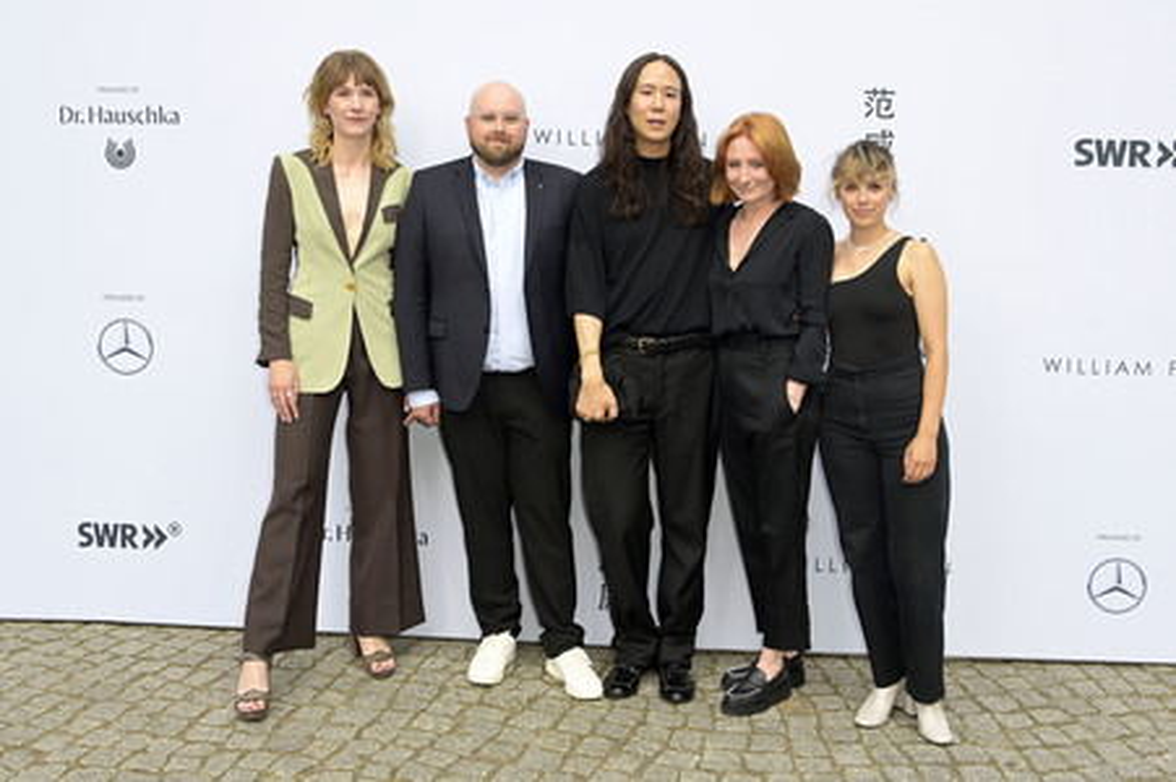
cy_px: 391
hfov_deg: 58.8
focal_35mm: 32
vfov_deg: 41.1
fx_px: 1045
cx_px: 588
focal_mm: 32
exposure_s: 1/200
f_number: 5.6
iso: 640
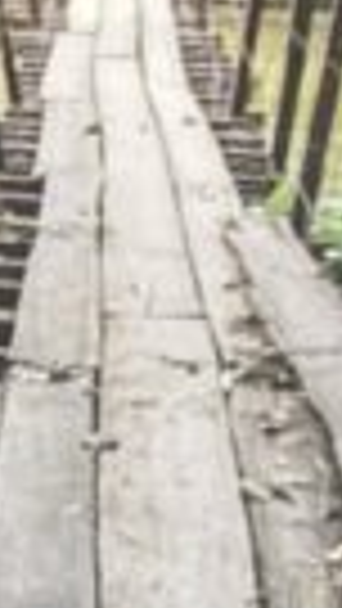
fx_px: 3464
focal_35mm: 215
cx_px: 130
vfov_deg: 9.2
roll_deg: -2.3
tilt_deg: -14.9
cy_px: 1329
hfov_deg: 5.7
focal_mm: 4.25
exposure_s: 1/100
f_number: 1.8
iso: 64
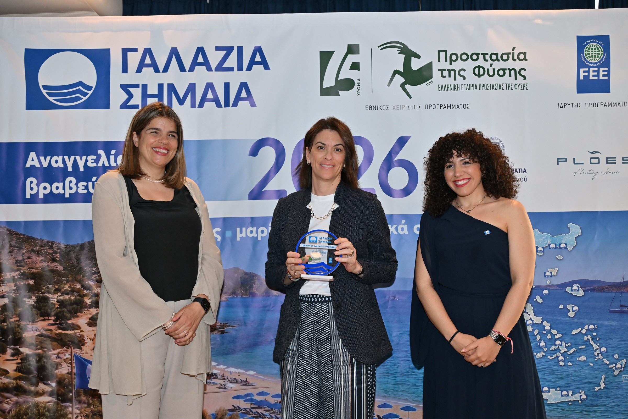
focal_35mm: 38
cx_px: 314
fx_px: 663
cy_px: 210
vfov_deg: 35.1
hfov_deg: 50.7
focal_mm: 38
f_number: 4
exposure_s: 1/160
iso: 1000
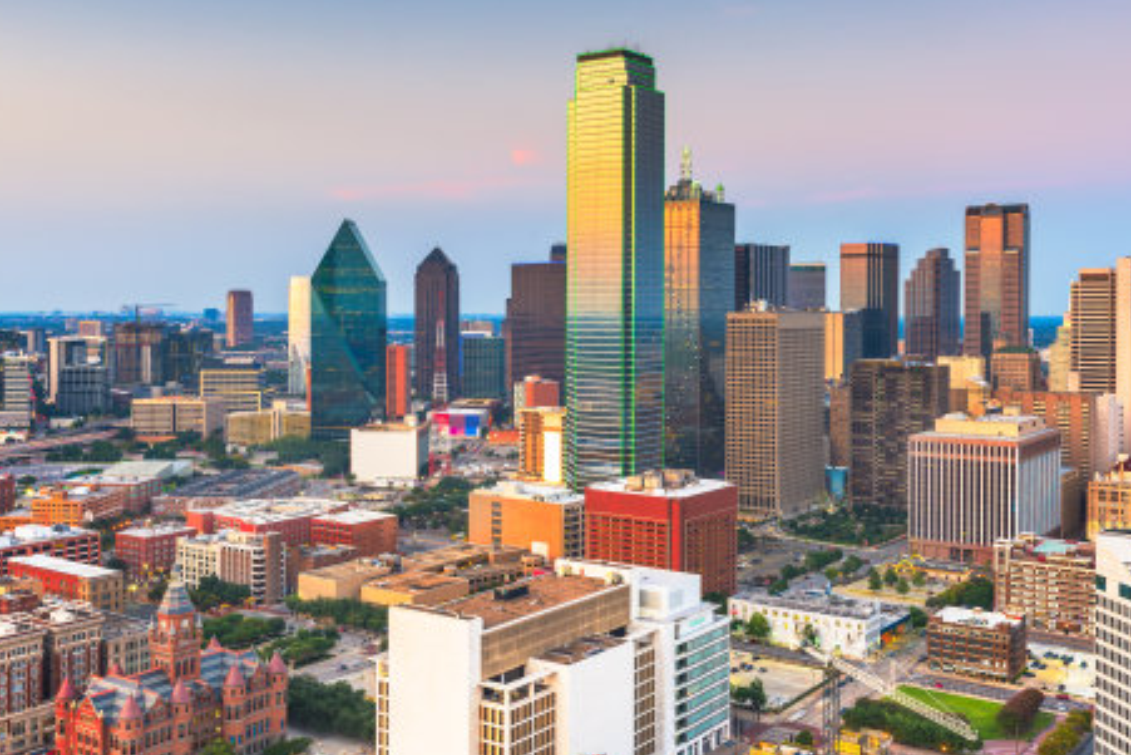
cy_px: 321
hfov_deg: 50.7
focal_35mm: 38
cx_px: 589
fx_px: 1194
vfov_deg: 35.0
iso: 64
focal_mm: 28
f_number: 11
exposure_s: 1.6
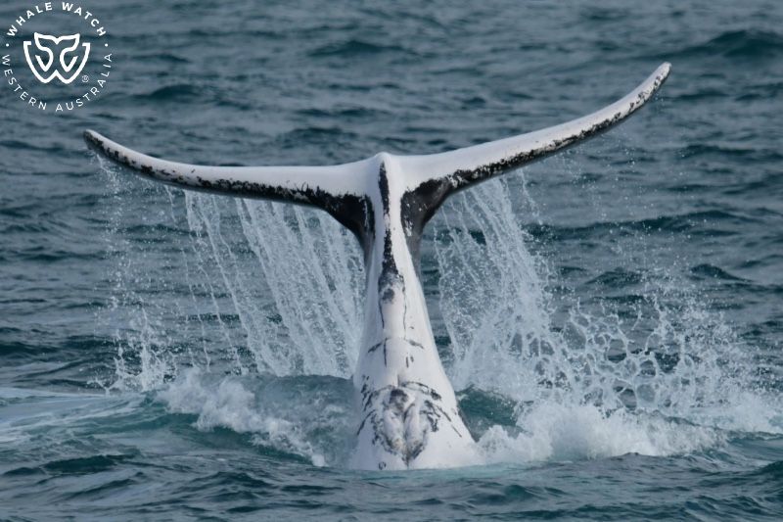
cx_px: 392
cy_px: 261
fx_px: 10437
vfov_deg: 2.9
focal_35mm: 480
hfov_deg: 4.3
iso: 1000
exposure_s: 1/8000
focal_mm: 480
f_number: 6.3
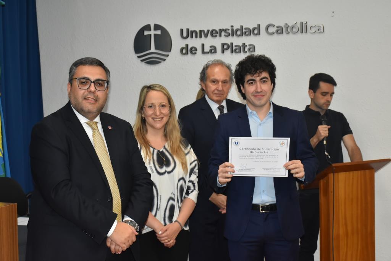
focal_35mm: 68
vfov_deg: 20.2
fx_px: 733
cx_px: 196
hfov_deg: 29.9
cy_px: 130
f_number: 5.6
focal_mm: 45
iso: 1600
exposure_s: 1/125
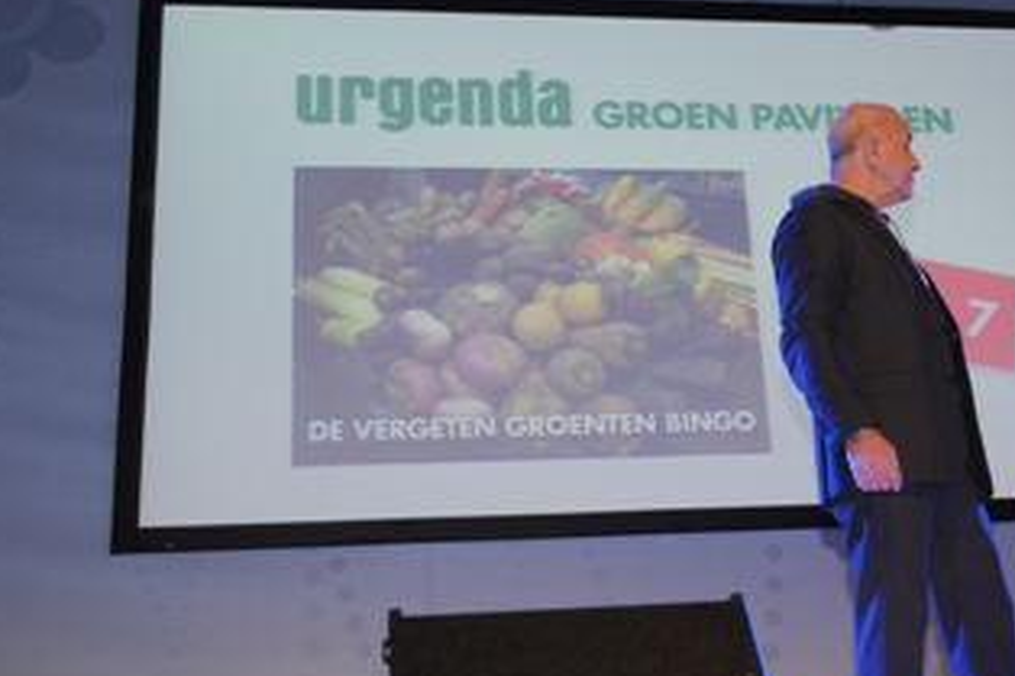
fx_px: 1626
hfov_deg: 34.2
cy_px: 275
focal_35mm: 58
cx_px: 705
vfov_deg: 23.4
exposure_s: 1/40
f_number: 6.3
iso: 800
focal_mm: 27
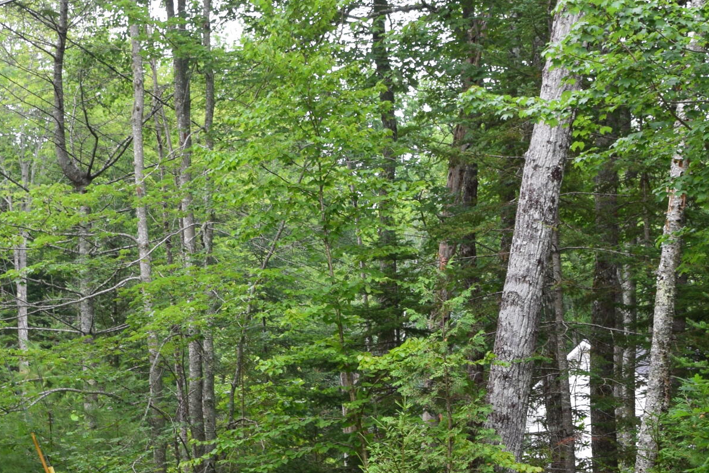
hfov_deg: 20.0
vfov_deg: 13.3
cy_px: 498
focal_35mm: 101
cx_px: 539
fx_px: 1994
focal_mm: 27
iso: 400
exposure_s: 1/125
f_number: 9
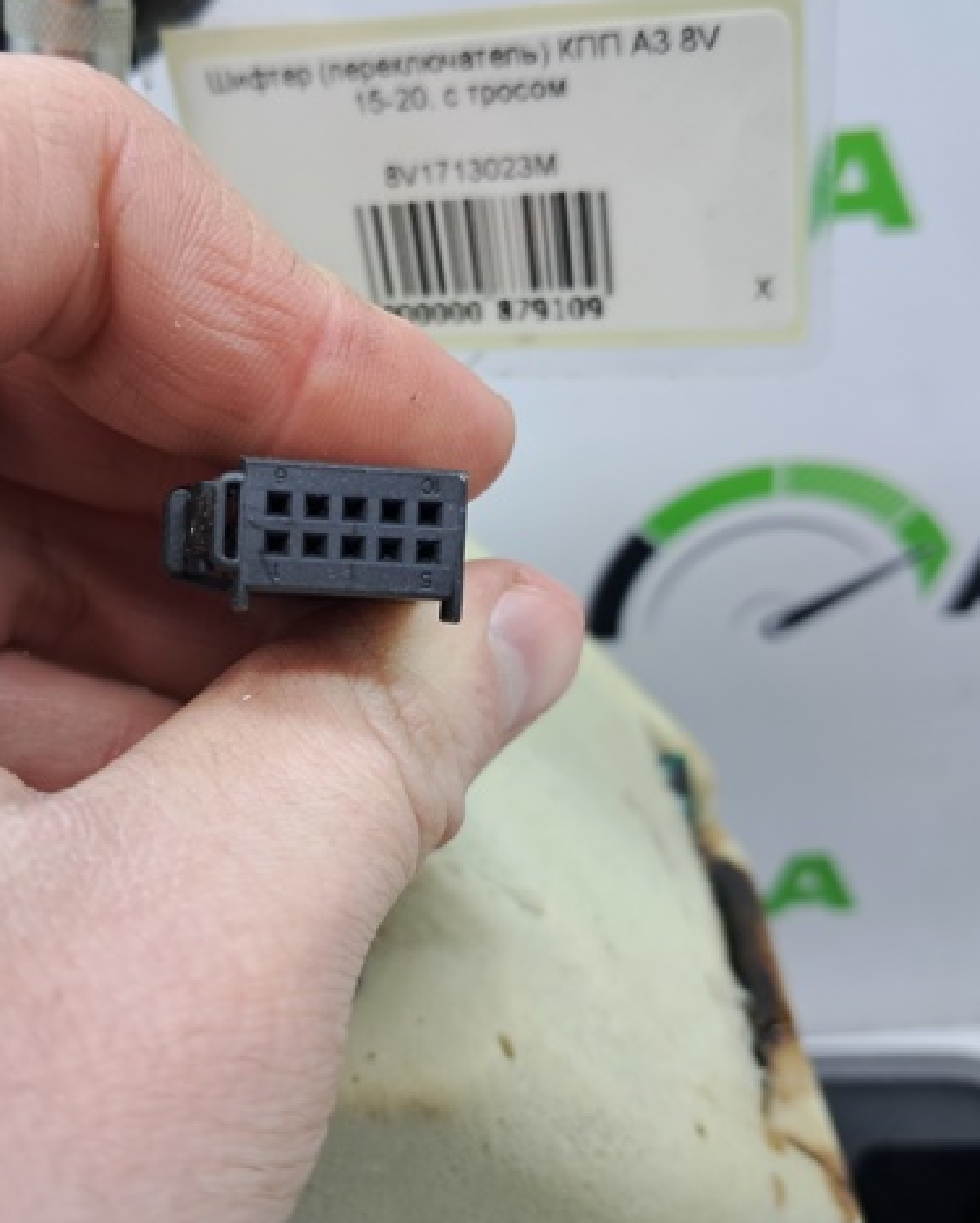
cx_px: 366
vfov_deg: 50.3
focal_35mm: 36
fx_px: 1304
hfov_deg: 40.9
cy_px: 605
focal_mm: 4
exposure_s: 1/50
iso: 50
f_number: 1.8
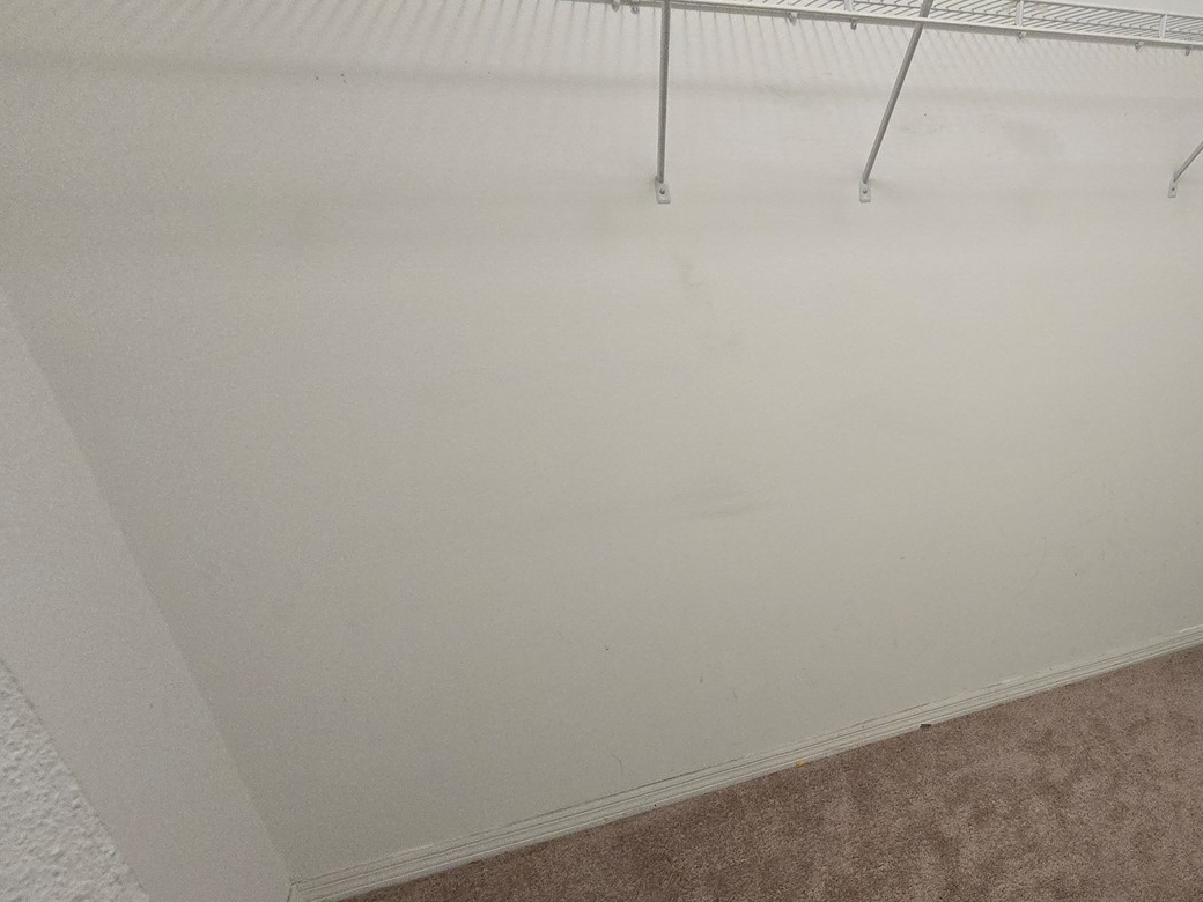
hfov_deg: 76.4
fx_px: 695
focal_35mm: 20
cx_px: 886
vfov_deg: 65.4
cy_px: 541
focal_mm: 2.2
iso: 800
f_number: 2.2
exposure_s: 1/60
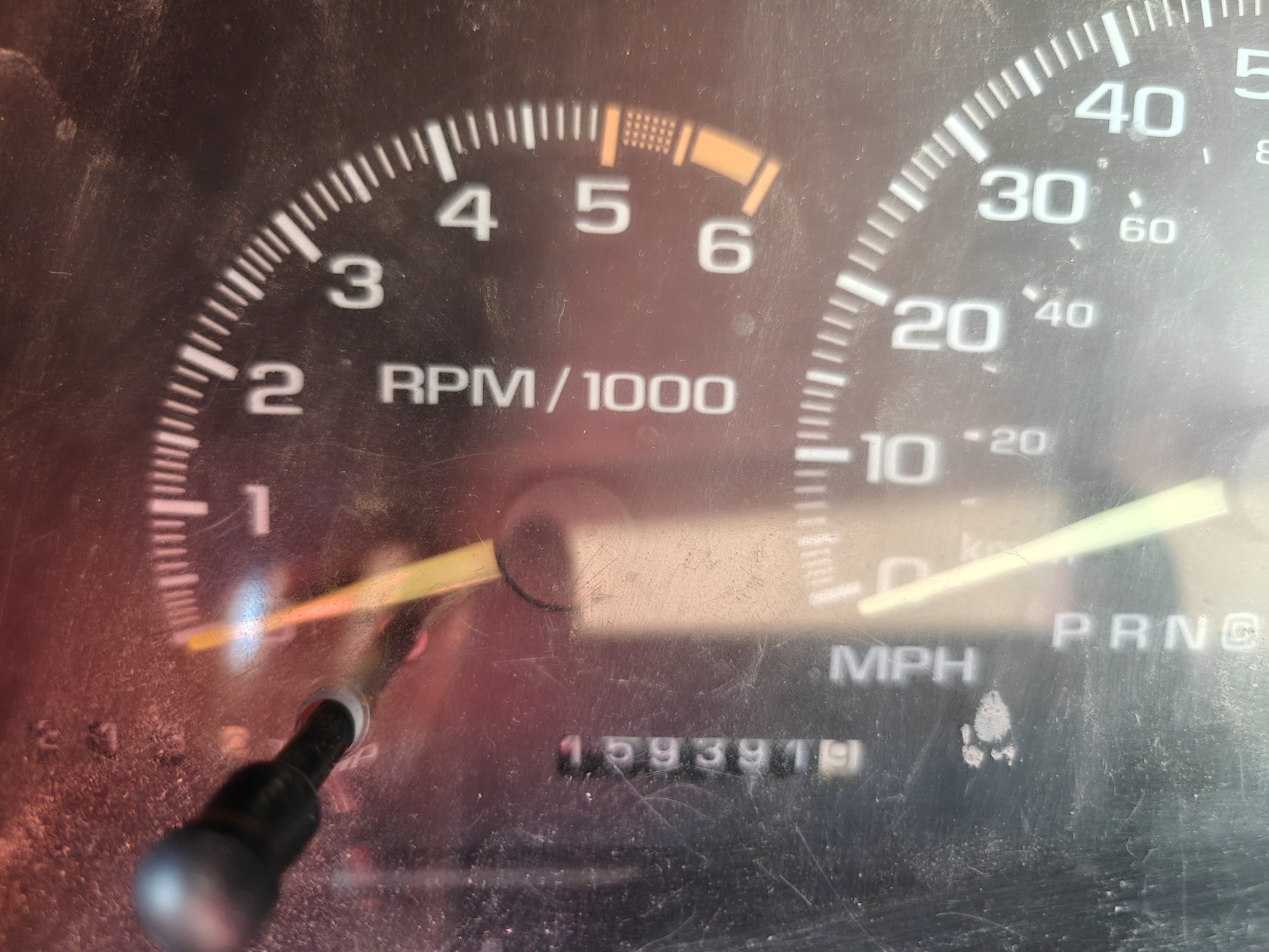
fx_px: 843
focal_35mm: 23
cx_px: 634
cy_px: 476
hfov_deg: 73.9
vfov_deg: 58.9
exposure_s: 1/65
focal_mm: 6.06
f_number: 1.6
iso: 1250
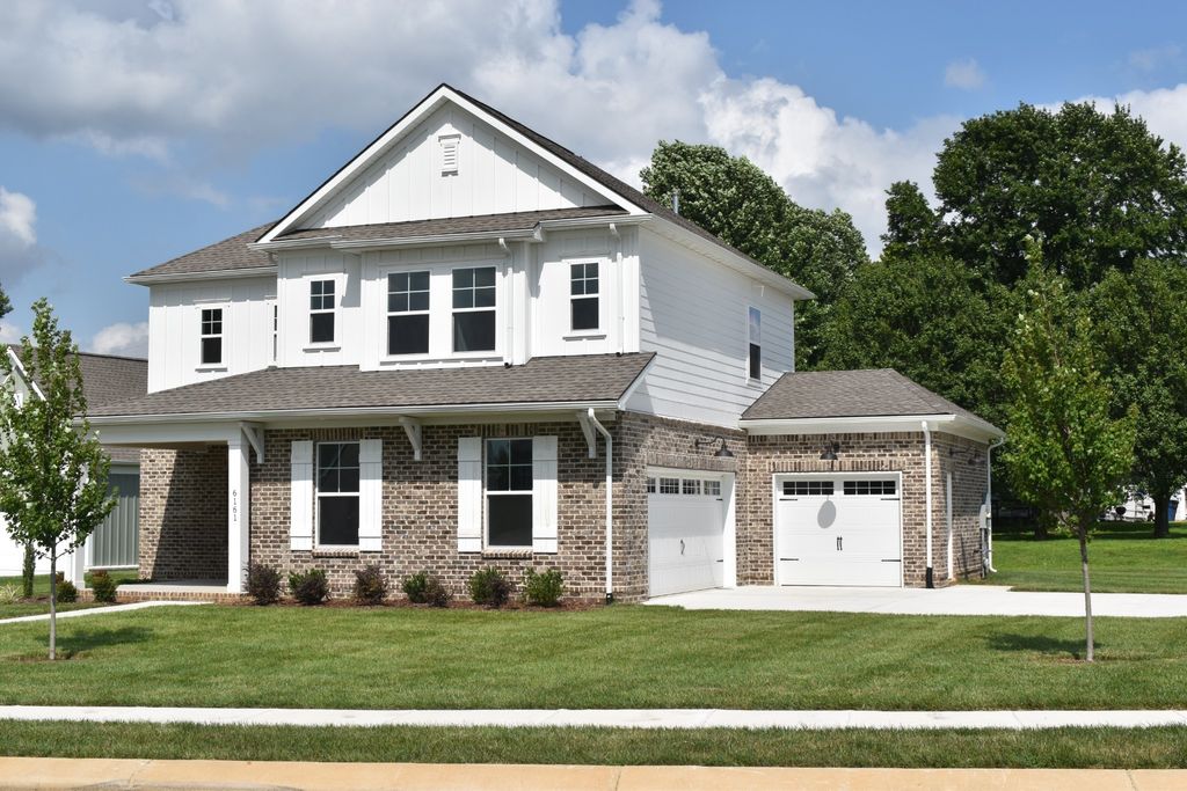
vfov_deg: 29.0
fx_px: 1533
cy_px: 396
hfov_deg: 42.3
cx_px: 594
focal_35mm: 46
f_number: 11
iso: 200
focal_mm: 31
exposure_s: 1/500
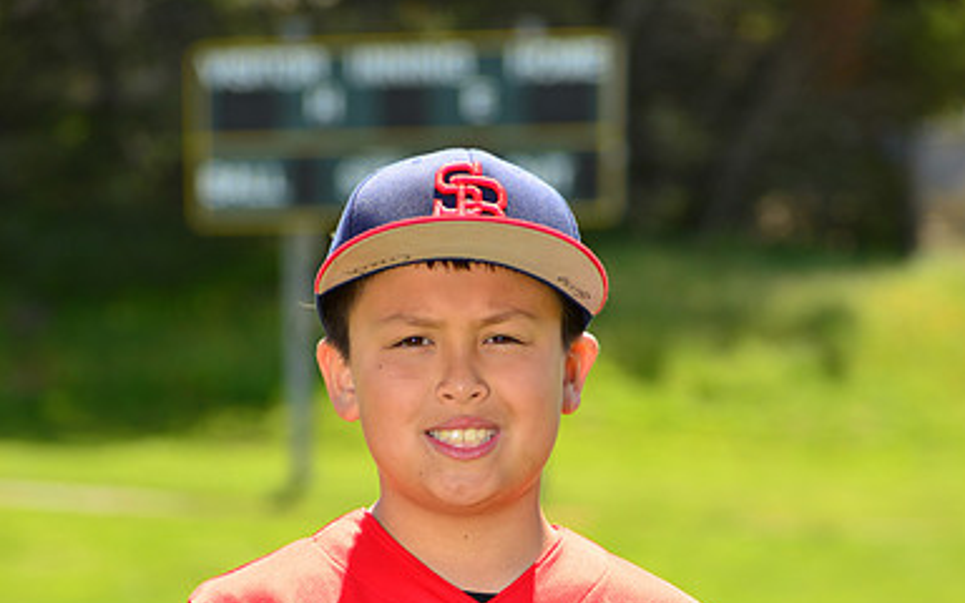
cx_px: 484
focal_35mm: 262
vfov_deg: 5.0
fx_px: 6890
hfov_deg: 8.0
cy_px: 704
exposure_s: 1/250
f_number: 8
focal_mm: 170
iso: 200
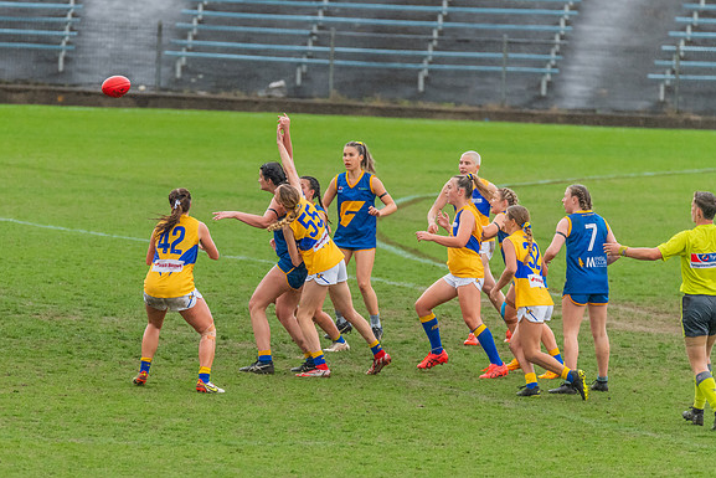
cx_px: 271
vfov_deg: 2.4
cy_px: 233
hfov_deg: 3.7
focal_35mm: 562
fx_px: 11180
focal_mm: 450
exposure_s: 1/1600
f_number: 6
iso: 2200
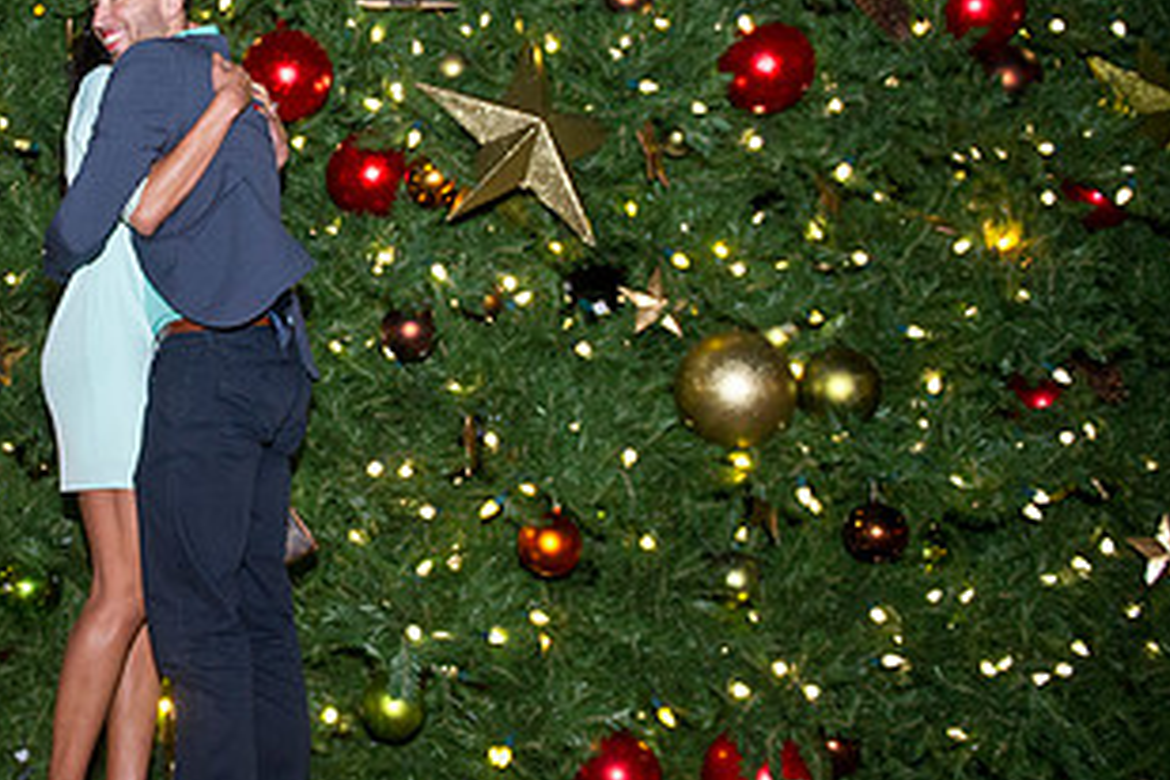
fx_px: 1462
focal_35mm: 45
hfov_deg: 41.0
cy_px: 269
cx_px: 167
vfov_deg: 29.7
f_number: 3.2
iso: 3200
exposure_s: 1/100
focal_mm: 24
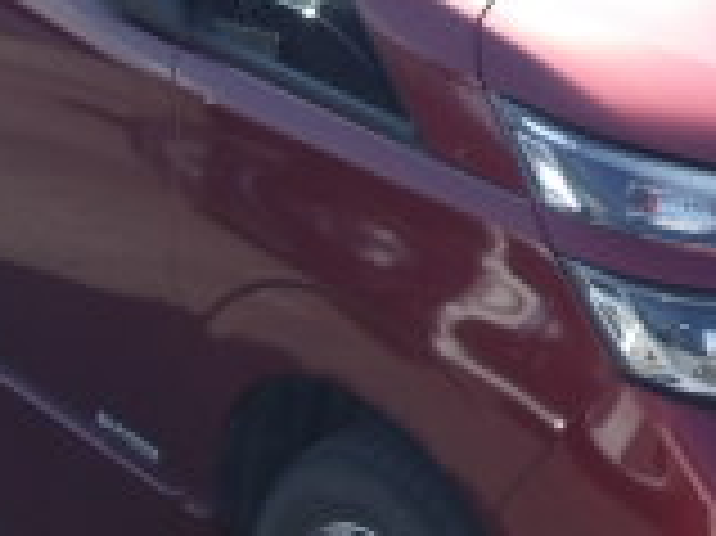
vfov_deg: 13.0
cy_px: -221
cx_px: 878
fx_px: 2253
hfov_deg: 17.2
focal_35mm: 109
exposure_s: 1/60
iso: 100
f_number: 10.4
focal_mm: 4.9
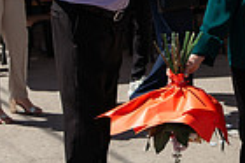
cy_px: -20
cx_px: 261
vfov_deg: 9.3
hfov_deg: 13.9
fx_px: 986
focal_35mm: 145
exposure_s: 1/2000
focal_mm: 35
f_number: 3.5
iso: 125
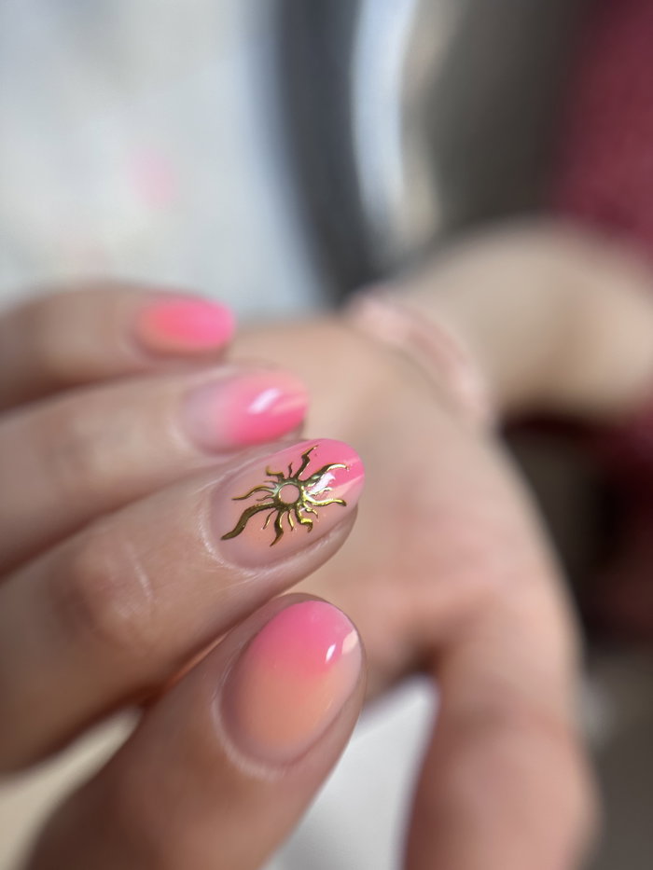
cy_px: 435
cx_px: 326
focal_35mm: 24
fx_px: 604
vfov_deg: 71.6
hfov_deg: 56.8
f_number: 1.78
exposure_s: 1/226
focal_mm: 6.86
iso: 64
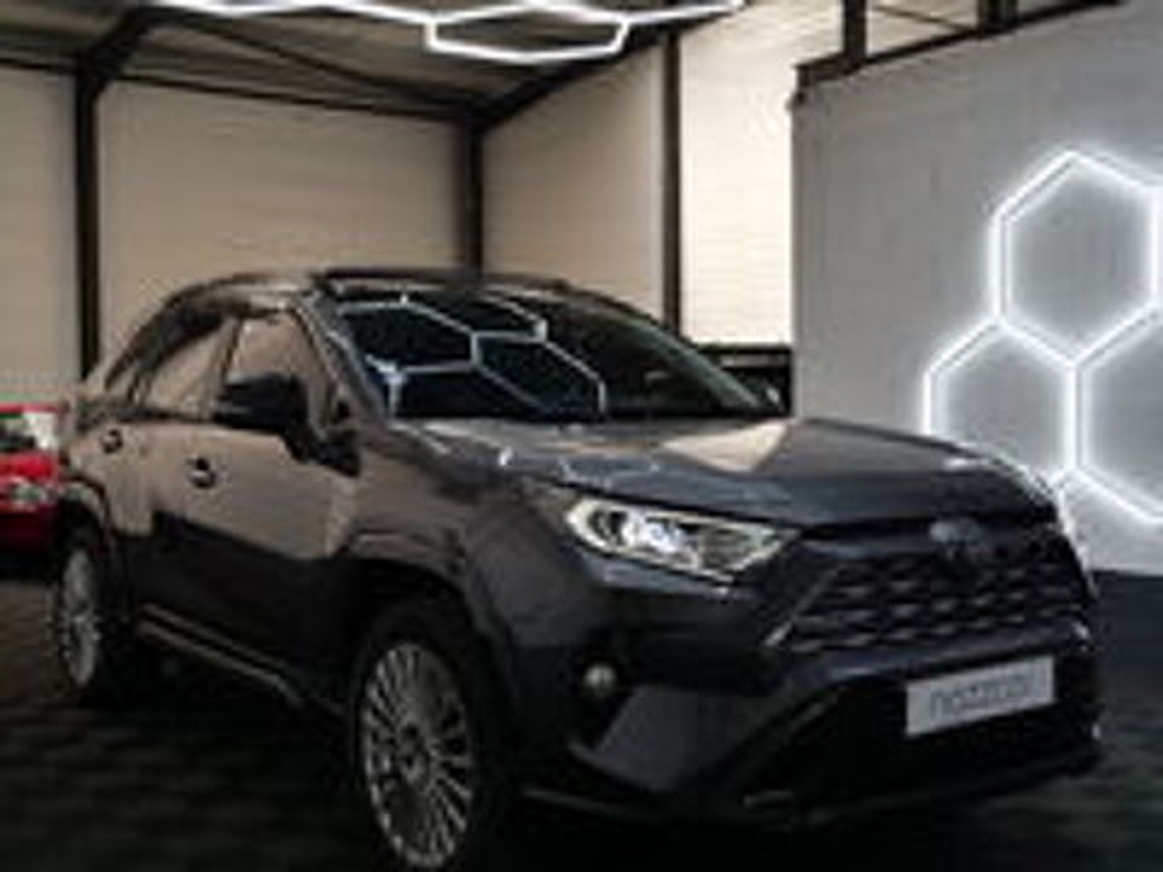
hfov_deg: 46.8
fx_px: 1344
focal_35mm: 40
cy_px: 436
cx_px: 582
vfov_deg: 36.0
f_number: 4
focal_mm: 20
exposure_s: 1/60
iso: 200
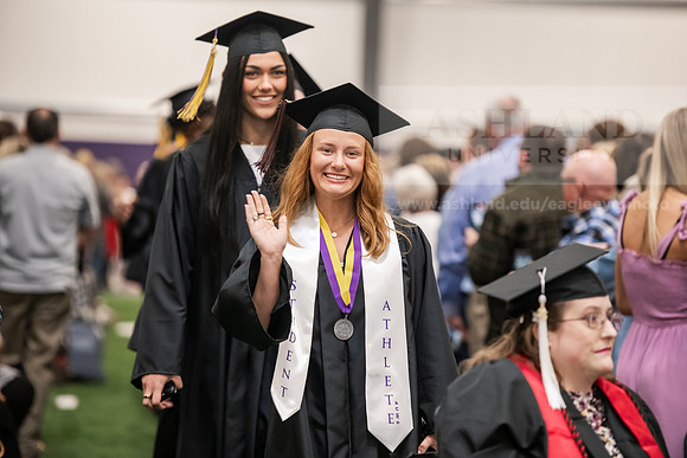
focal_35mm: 165
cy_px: 229
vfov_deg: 8.3
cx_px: 344
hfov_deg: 12.4
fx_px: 3149
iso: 2500
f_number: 3.2
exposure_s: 1/200
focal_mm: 165
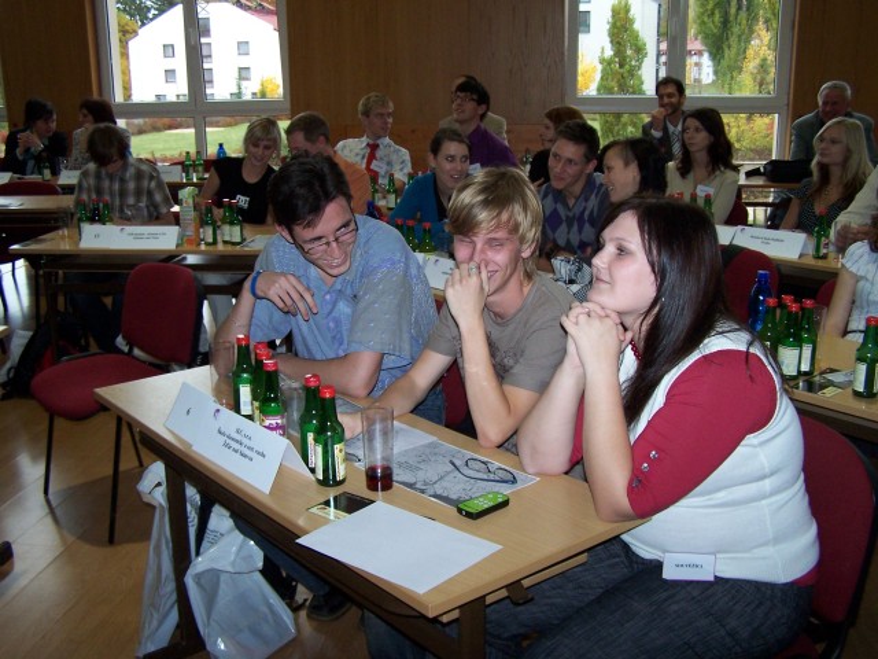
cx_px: 439
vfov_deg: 37.7
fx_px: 964
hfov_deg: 49.0
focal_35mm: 38
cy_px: 330
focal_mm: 6.3
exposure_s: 1/60
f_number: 2.8
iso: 140
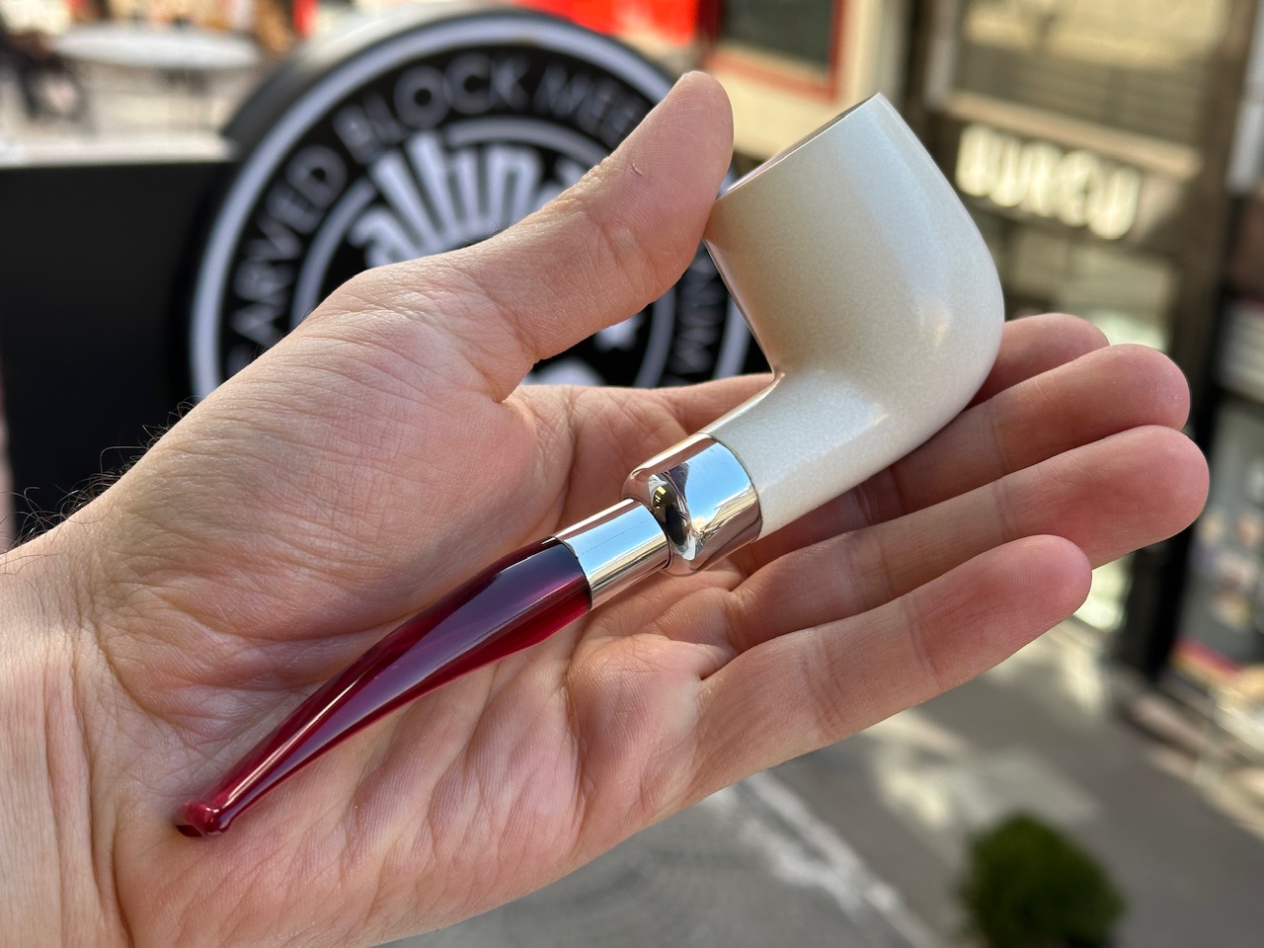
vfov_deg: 30.3
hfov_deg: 39.7
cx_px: 632
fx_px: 1753
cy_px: 474
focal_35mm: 48
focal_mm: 6.86
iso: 64
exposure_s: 1/458
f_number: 1.78
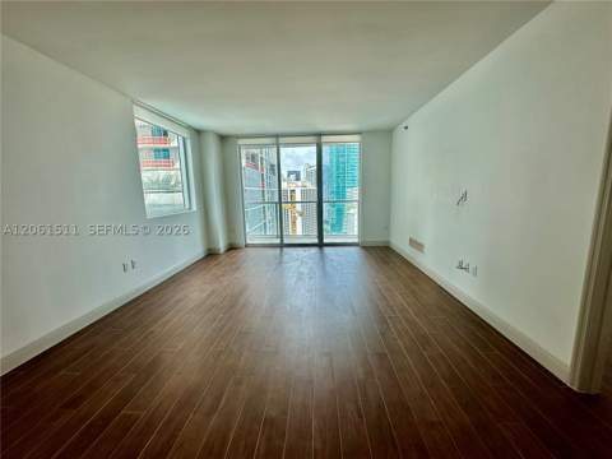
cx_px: 306
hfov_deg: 102.1
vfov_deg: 85.7
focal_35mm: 14
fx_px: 248
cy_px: 230
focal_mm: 2.22
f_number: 2.2
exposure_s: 1/249
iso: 40
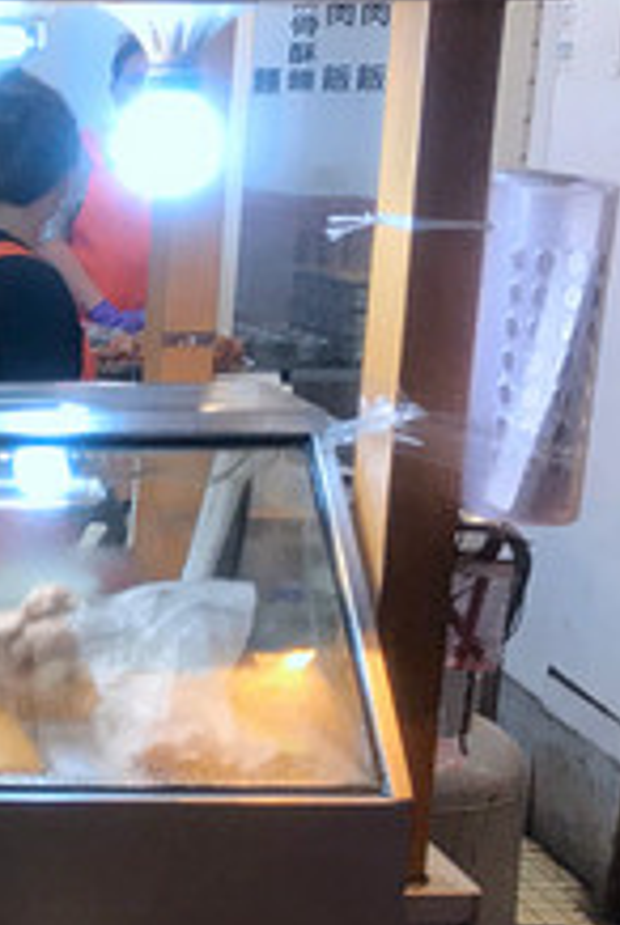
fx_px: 2060
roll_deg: -0.7
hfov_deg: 15.0
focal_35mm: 80
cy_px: 496
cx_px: -471
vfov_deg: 25.3
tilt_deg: -9.7
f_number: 1.8
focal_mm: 3.99
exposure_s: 1/40
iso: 25
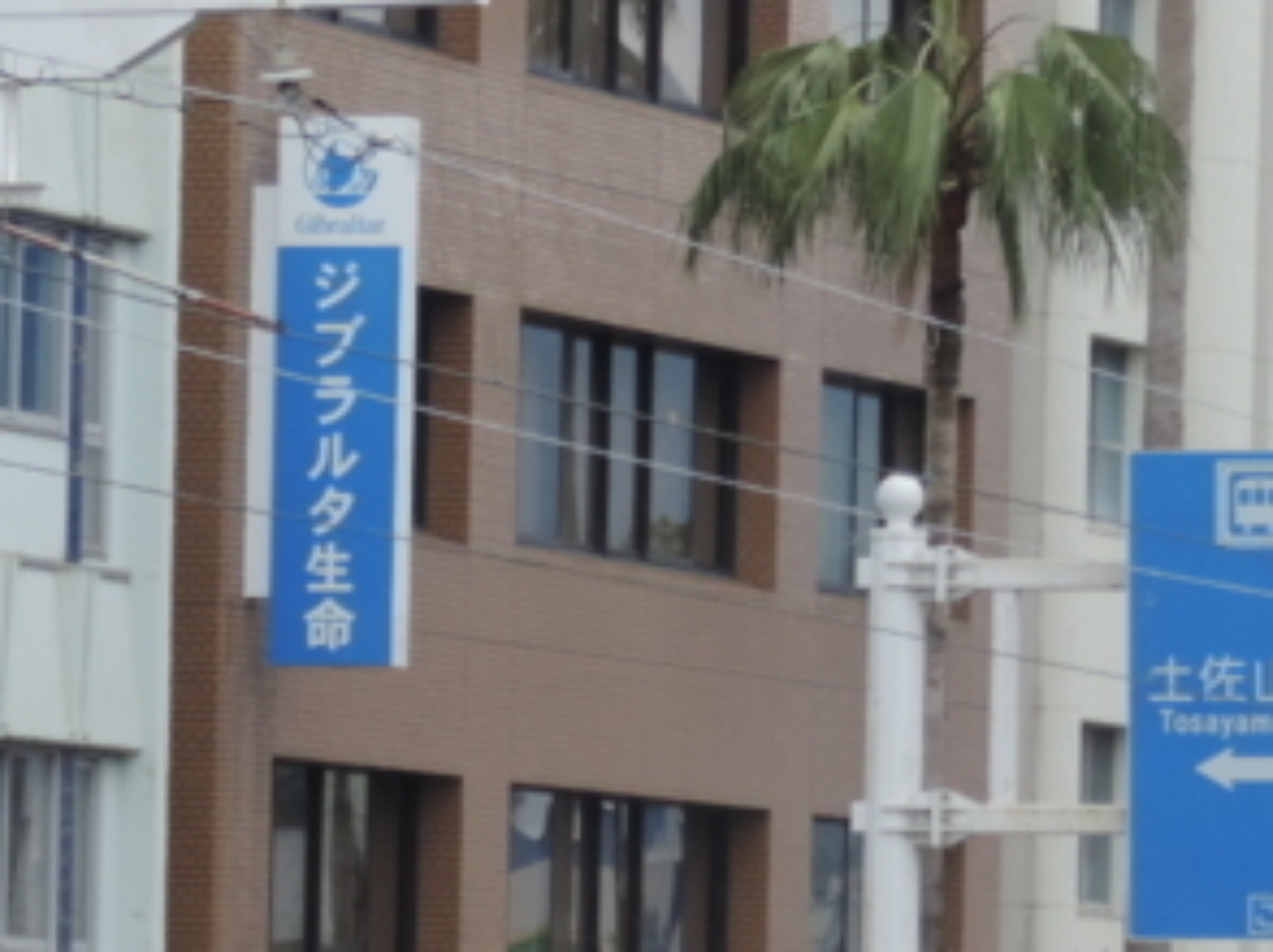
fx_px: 14514
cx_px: -273
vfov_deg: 3.7
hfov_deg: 5.0
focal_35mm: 395
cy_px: 1251
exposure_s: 1/125
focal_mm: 25.8
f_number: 4.4
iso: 220
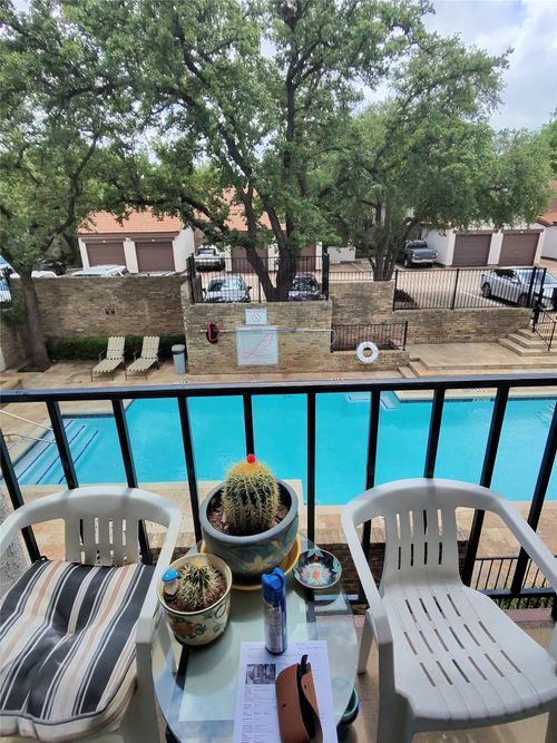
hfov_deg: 89.9
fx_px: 279
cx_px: 278
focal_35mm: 13
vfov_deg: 106.2
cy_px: 372
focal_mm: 2.24
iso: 54
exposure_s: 1/1111
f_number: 2.2
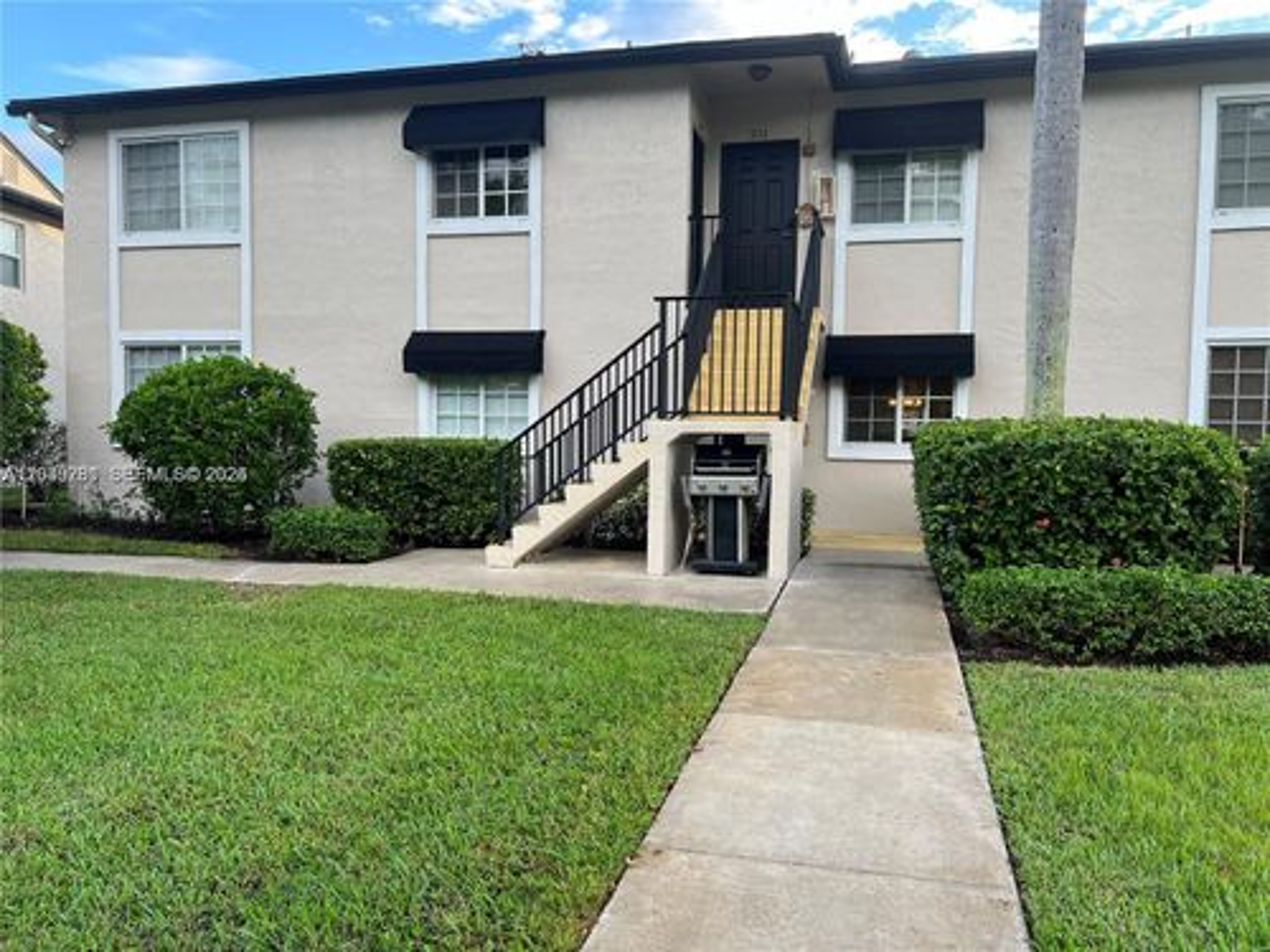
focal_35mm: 26
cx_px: 635
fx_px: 954
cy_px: 476
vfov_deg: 53.1
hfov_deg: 67.3
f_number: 1.5
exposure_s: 1/216
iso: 40
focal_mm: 5.7
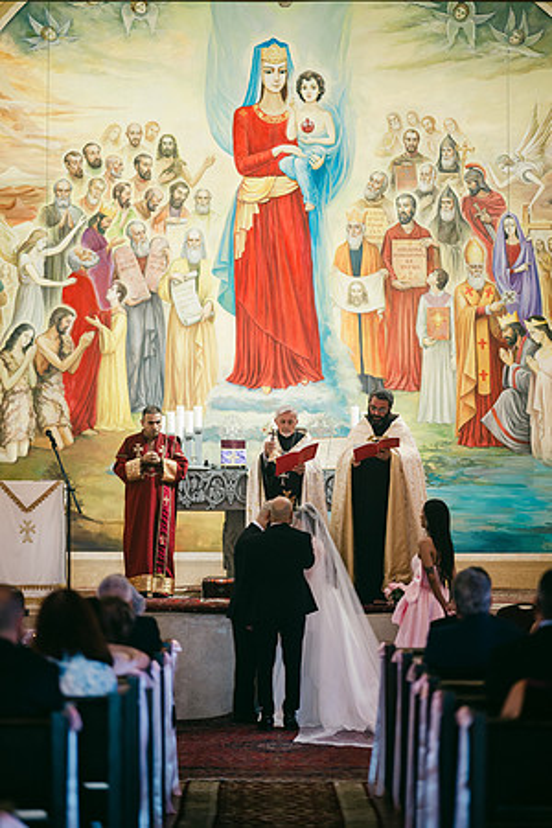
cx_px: 276
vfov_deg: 19.5
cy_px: 414
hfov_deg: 13.0
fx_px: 2415
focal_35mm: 105
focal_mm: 105
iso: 800
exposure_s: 1/200
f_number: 1.4
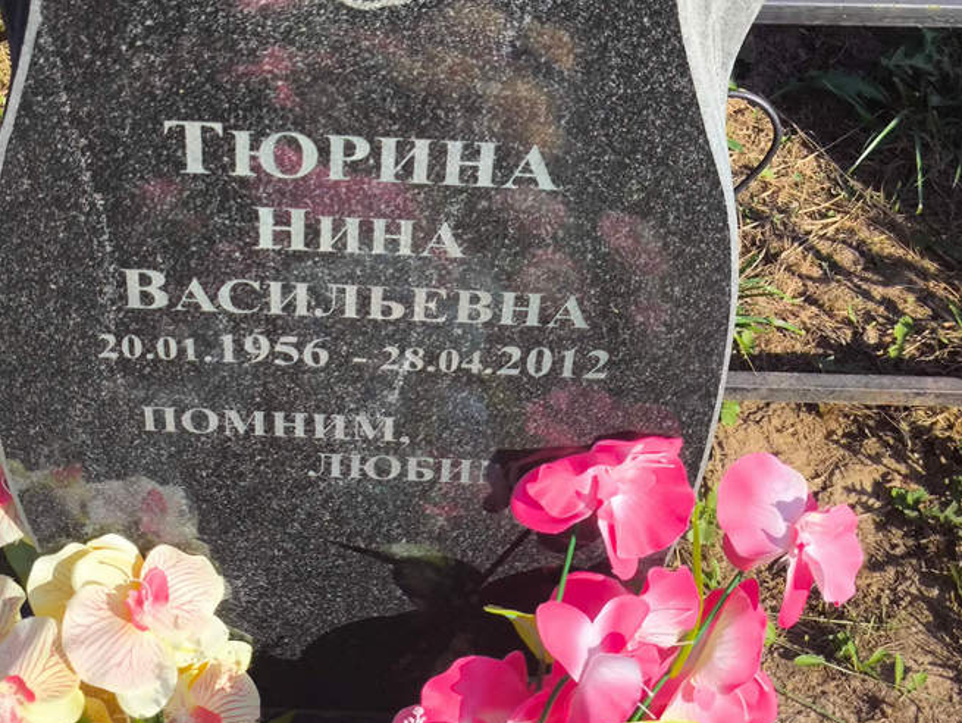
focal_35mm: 61
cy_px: 335
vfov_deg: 24.0
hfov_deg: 31.6
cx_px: 387
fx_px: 1696
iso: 50
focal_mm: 4.71
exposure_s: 1/1410
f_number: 1.7
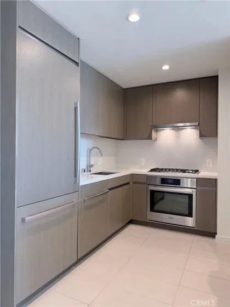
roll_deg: -0.2
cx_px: 115
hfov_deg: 56.8
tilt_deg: -1.0
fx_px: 213
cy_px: 154
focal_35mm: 24
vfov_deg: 71.6
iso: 200
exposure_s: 1/153
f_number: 1.78
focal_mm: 6.76
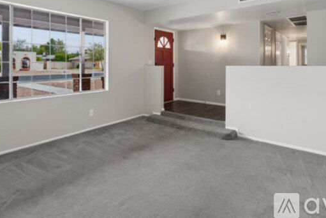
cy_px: 59
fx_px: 199
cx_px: 138
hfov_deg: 78.0
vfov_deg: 55.0
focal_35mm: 22
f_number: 8
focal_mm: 10
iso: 2000
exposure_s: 1/125
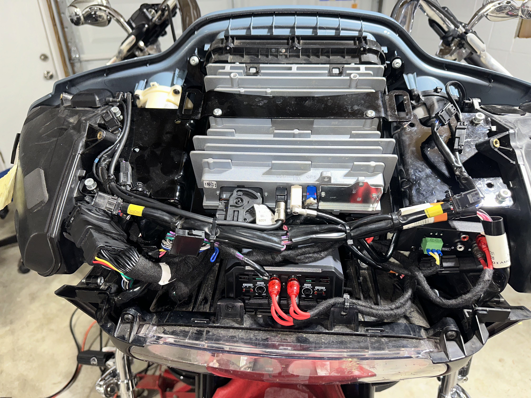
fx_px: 368
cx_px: 266
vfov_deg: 56.8
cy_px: 199
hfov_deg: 71.6
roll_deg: +1.1
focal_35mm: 24
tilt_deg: -28.3
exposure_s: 1/37
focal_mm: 6.86
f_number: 1.78
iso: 50
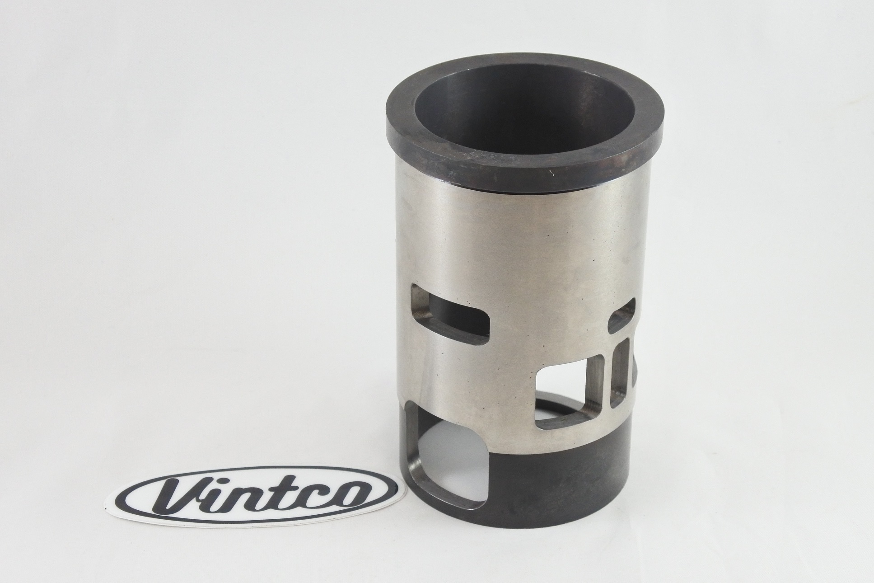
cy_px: 292
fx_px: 1529
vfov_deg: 21.6
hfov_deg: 31.9
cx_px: 437
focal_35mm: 63
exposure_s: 1/125
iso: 720
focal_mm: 23.6
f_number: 5
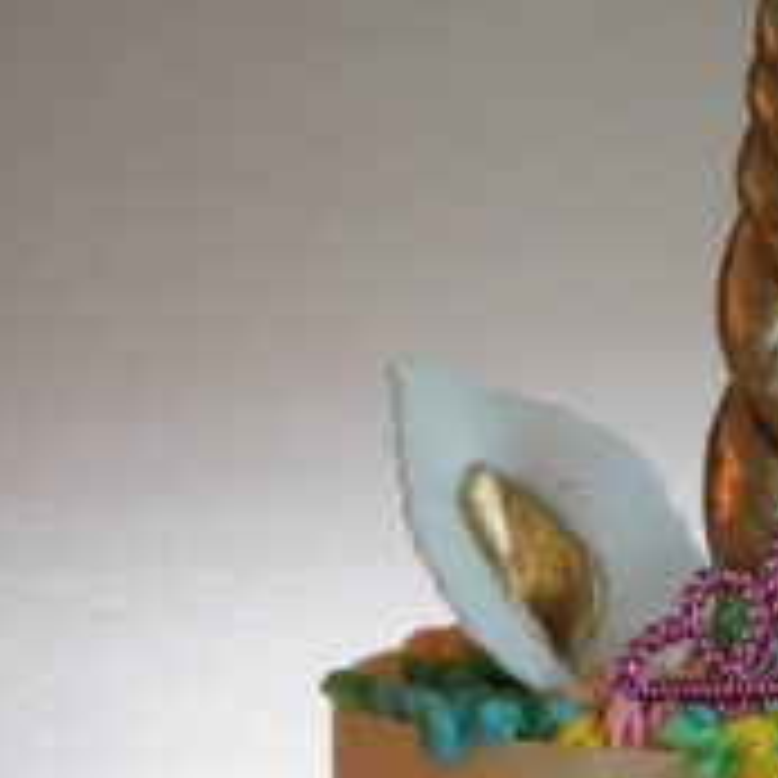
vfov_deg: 10.2
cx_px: 825
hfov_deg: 10.2
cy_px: 899
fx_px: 4297
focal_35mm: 169
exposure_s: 1/15
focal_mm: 11.7
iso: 400
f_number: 4.2
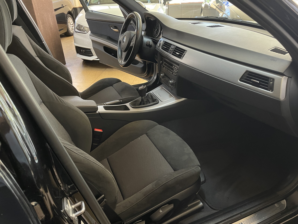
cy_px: 112
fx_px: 224
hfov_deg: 67.3
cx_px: 149
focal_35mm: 26
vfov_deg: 53.1
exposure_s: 1/50
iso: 250
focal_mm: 4.2
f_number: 1.6
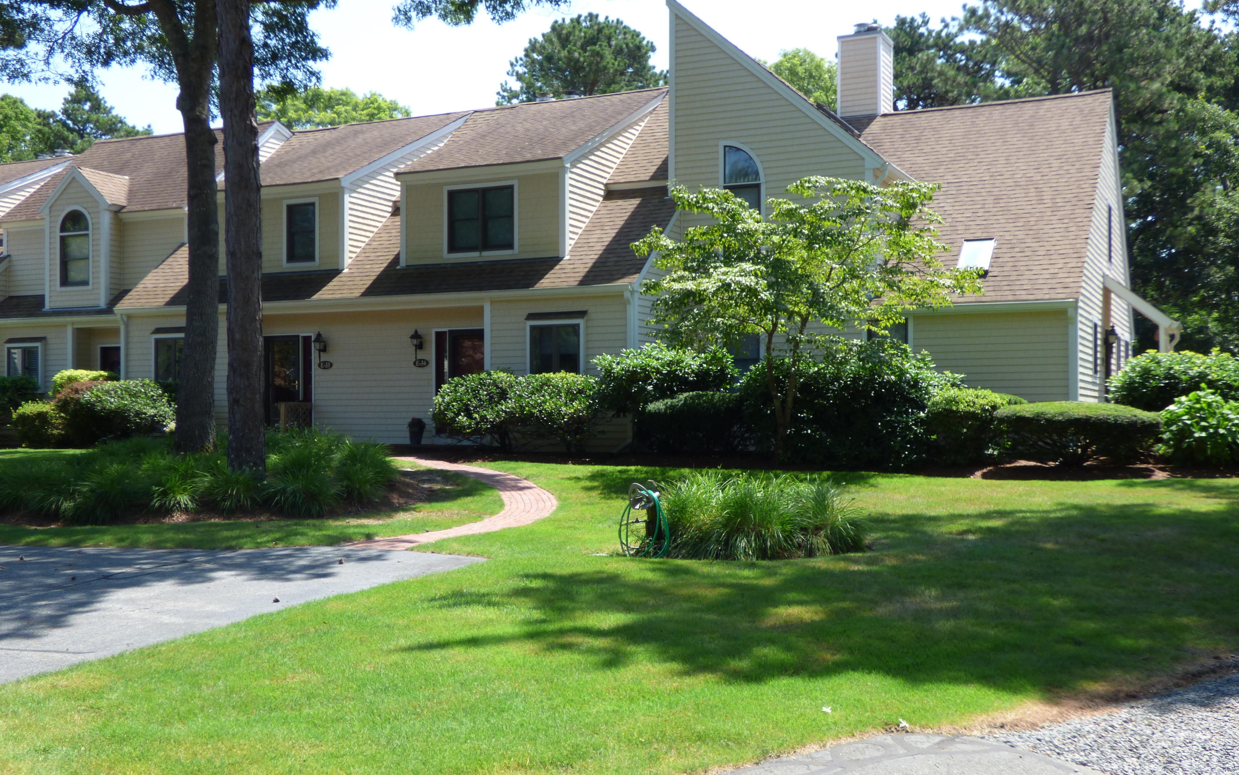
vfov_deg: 32.8
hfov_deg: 50.4
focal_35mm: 39
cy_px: 427
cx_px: 629
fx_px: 1317
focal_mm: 6.18
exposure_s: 1/400
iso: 100
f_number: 3.4
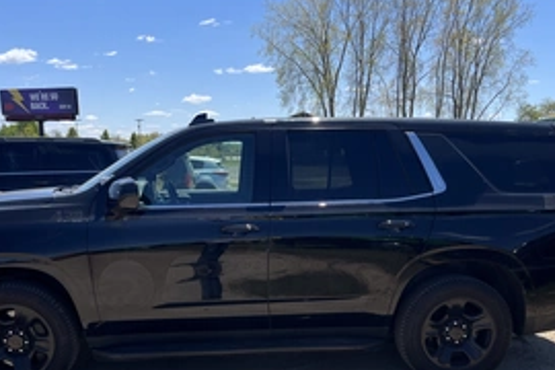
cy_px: 298
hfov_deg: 48.4
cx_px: 253
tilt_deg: -10.1
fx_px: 617
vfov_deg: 32.5
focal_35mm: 40
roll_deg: +0.2
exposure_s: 1/2688
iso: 50
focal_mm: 5.1
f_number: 1.6
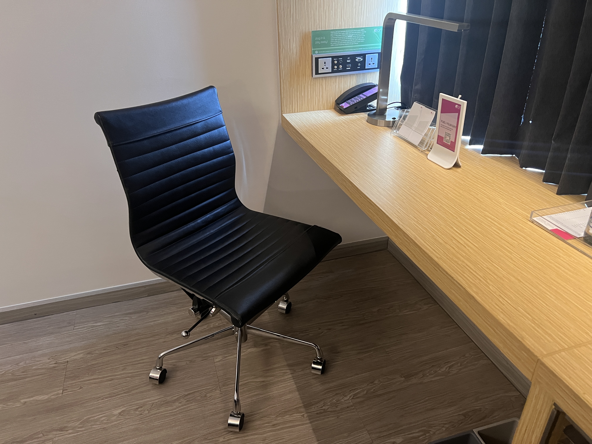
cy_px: 222
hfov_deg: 67.3
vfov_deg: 53.1
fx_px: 445
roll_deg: +1.2
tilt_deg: -28.1
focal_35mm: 26
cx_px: 296
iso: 500
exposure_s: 1/50
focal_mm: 5.7
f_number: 1.5
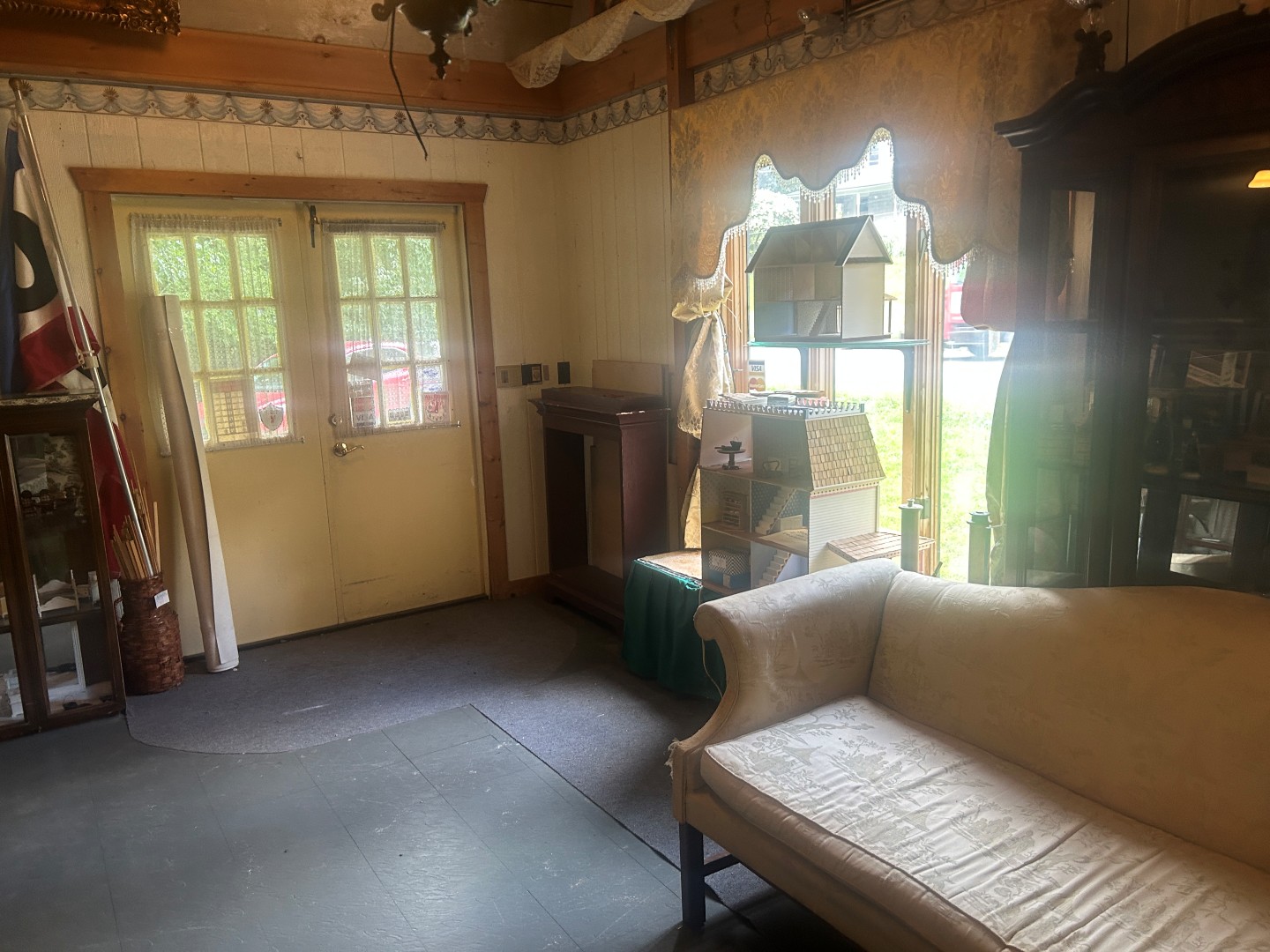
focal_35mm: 26
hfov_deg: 67.3
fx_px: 954
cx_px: 635
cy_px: 476
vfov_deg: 53.1
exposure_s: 1/60
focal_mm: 5.7
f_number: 1.5
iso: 160
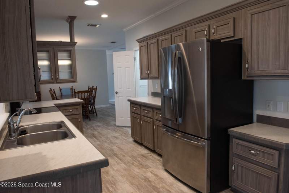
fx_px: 205
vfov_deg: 50.4
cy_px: 96
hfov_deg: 70.4
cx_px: 144
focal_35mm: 26
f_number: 8
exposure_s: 1/60
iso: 1600
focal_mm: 24
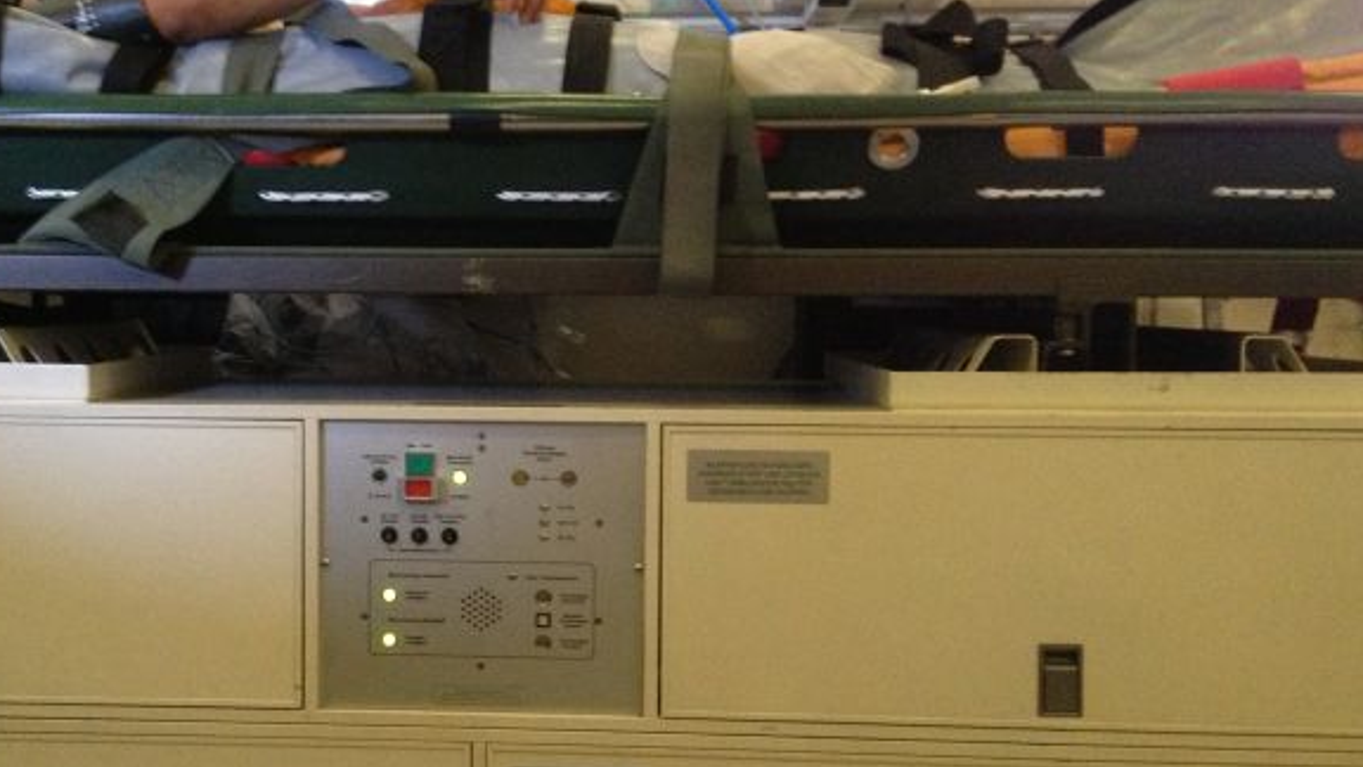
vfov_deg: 22.2
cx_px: 480
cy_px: 414
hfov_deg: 38.2
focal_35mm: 54
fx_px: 1952
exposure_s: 1/20
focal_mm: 4.28
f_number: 2.4
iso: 400
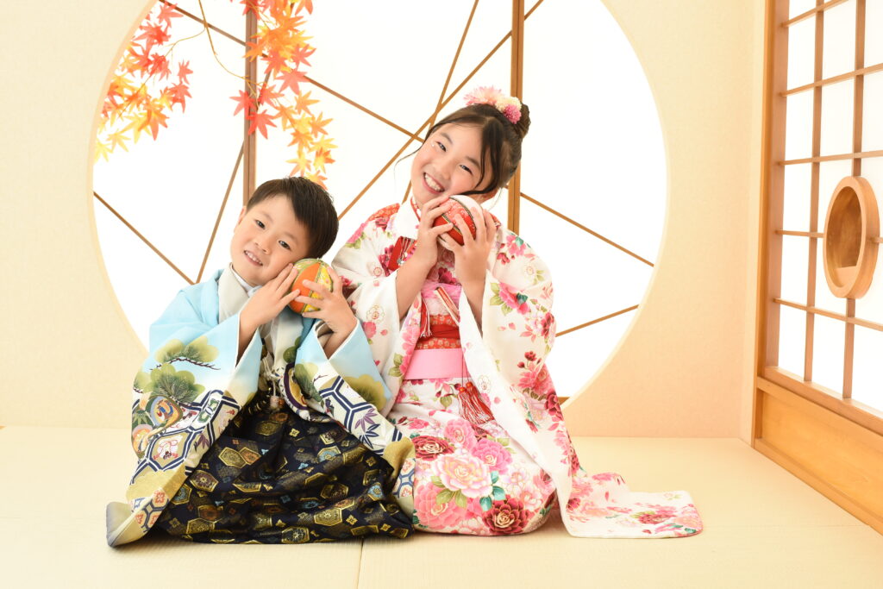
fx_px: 1226
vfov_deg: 27.0
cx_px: 442
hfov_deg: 39.6
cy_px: 294
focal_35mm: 50
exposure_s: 1/160
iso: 2000
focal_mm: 50
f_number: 8
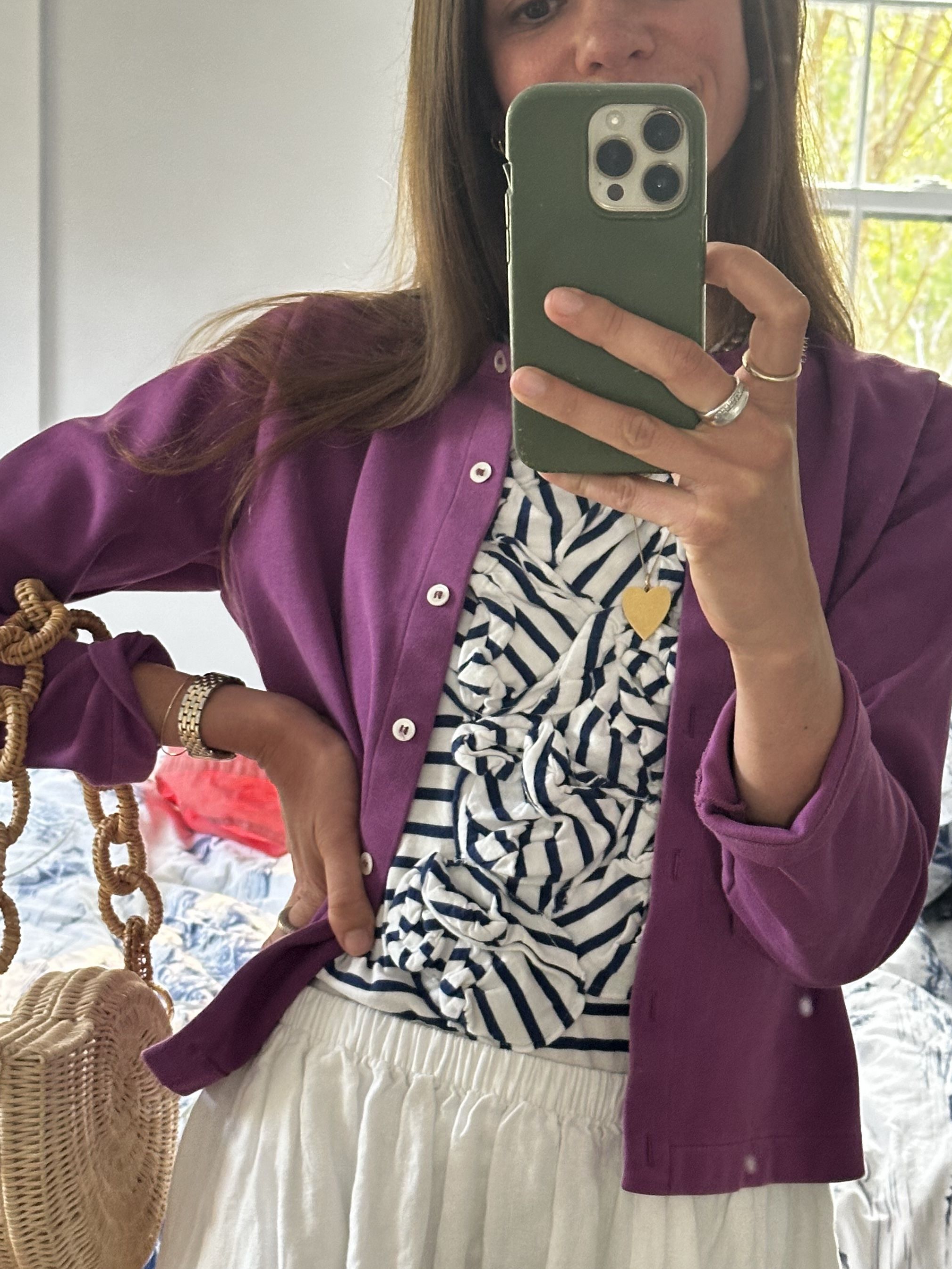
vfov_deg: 27.0
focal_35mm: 72
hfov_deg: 20.4
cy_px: 678
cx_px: 578
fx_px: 2640
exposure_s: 1/40
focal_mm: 6.86
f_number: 1.78
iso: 320
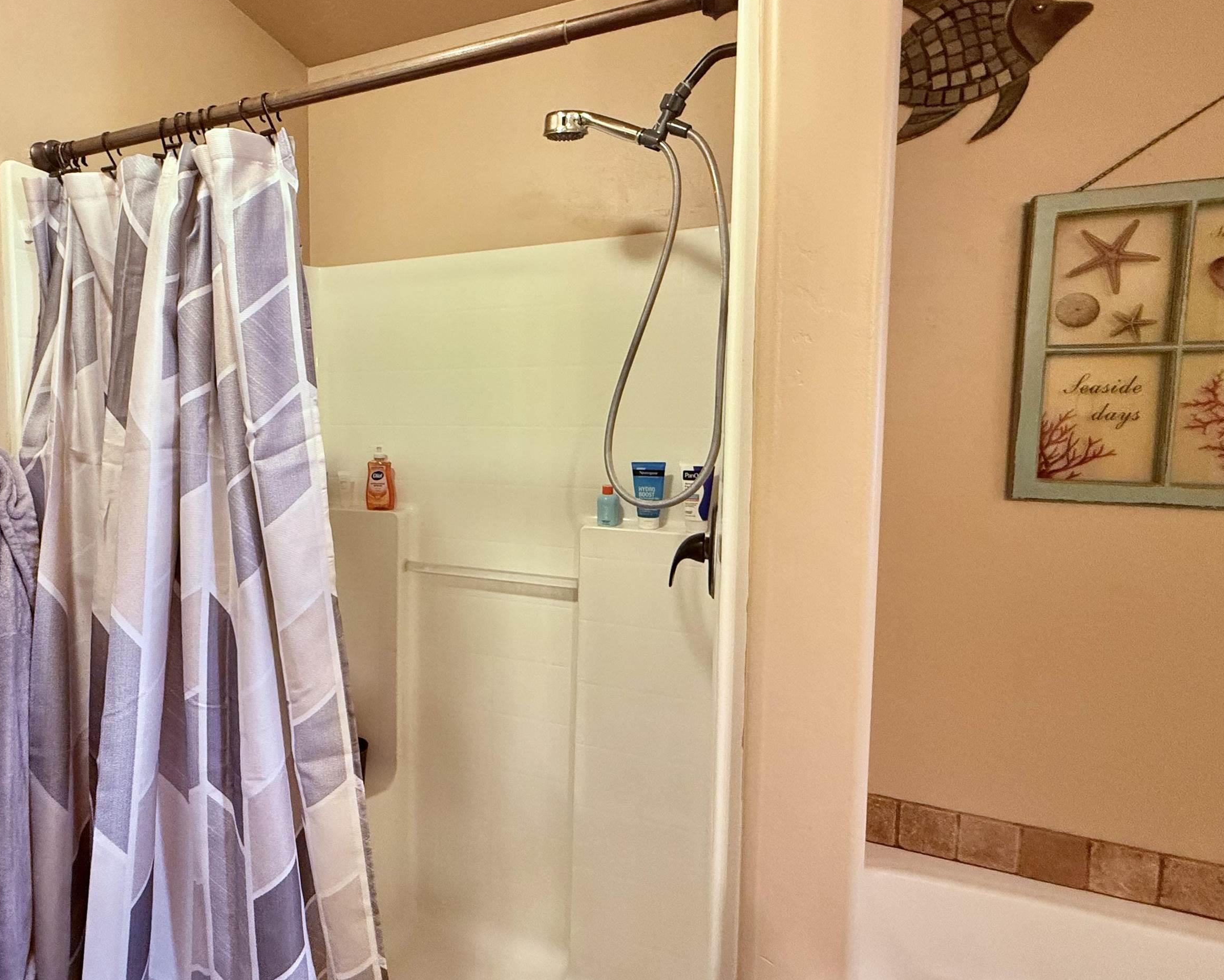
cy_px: 463
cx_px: 476
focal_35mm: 18
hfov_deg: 85.0
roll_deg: +0.5
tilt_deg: -3.1
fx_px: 652
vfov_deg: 73.7
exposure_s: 1/60
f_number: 2.2
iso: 400
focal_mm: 2.22
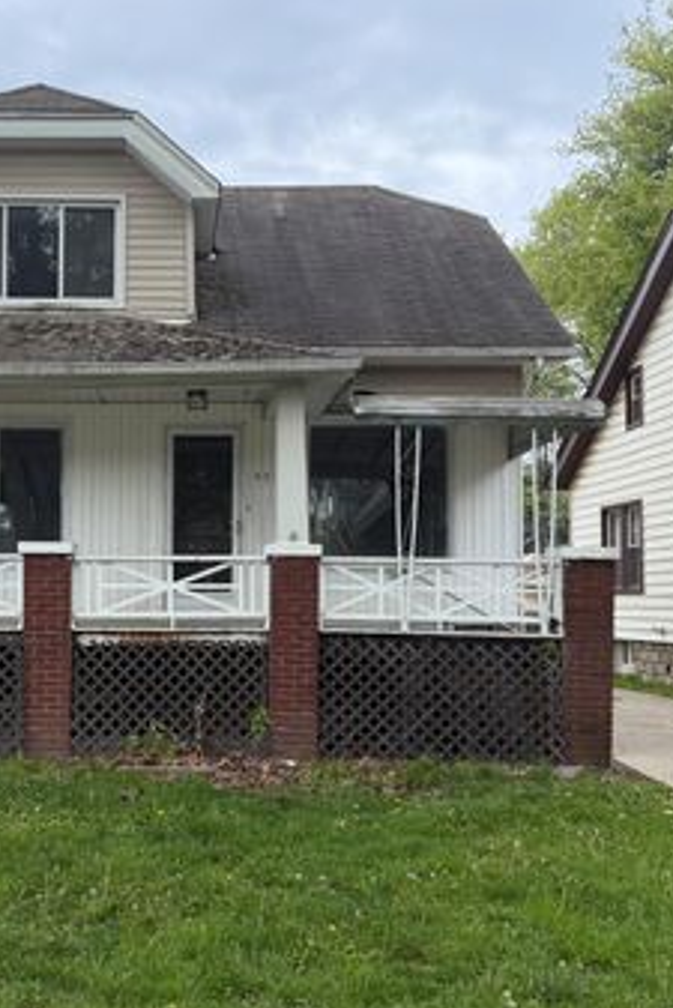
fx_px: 1036
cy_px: 531
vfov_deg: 51.8
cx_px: 150
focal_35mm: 37
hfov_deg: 35.0
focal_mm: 6.76
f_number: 1.78
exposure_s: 1/1727
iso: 100
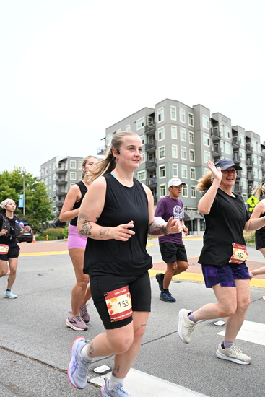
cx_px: 132
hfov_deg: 39.4
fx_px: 370
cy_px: 198
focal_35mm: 34
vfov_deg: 56.5
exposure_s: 1/800
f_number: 4
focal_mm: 33.5
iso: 1600
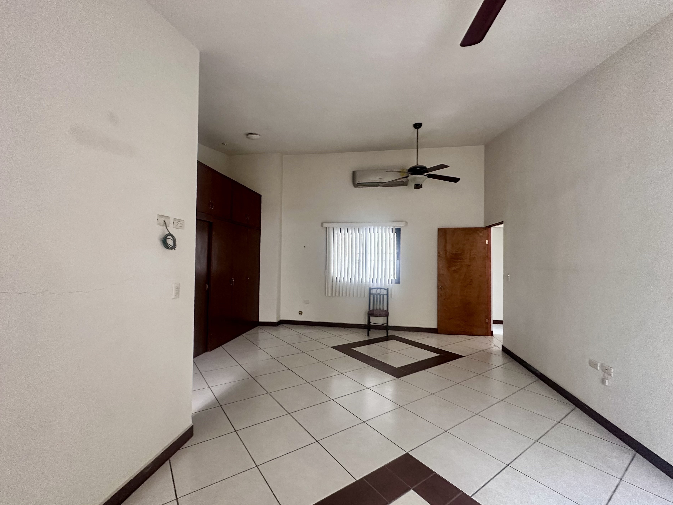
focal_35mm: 15
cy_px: 253
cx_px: 334
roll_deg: -1.1
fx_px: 292
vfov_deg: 81.7
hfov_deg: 98.2
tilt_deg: +2.1
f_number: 2.2
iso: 640
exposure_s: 1/60
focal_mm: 2.22
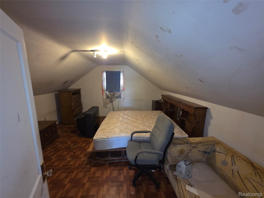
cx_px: 132
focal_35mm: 13
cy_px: 99
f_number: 1.9
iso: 1000
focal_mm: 2.2
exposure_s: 1/9.99
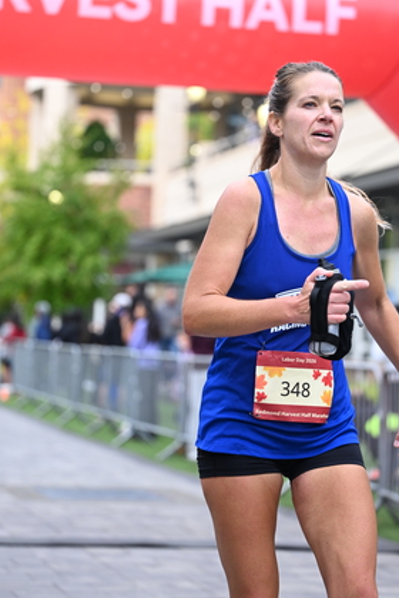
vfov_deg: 19.3
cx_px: 219
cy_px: 252
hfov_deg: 12.9
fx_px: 1762
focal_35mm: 106
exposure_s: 1/1600
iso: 1000
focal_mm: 81
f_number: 2.8
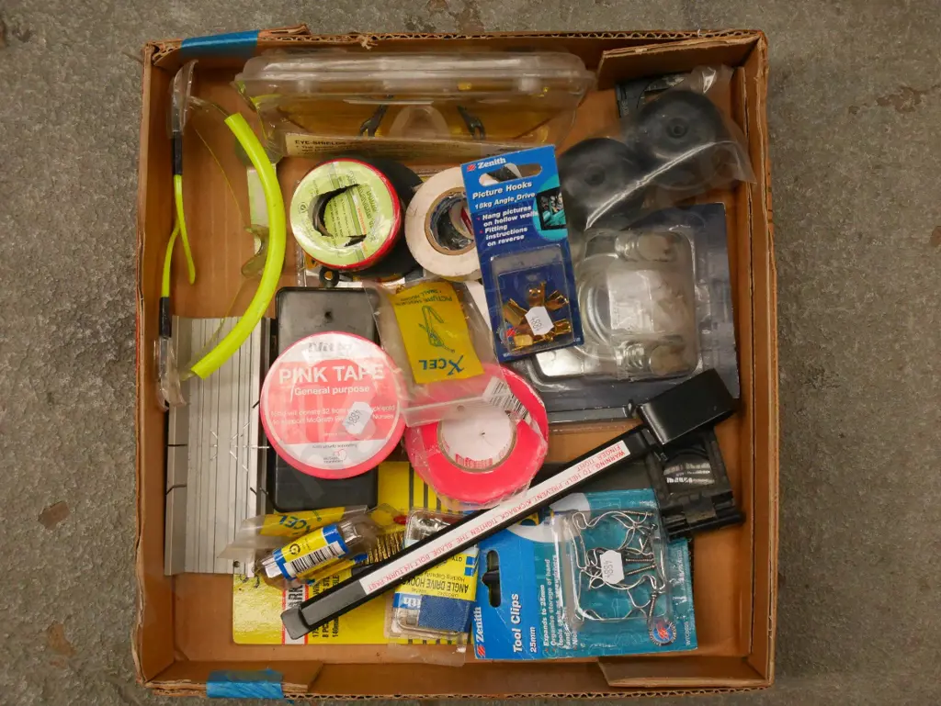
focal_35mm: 64
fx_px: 1741
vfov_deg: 22.9
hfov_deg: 30.3
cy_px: 353
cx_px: 470
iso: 3200
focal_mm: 32
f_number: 5.6
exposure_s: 1/125
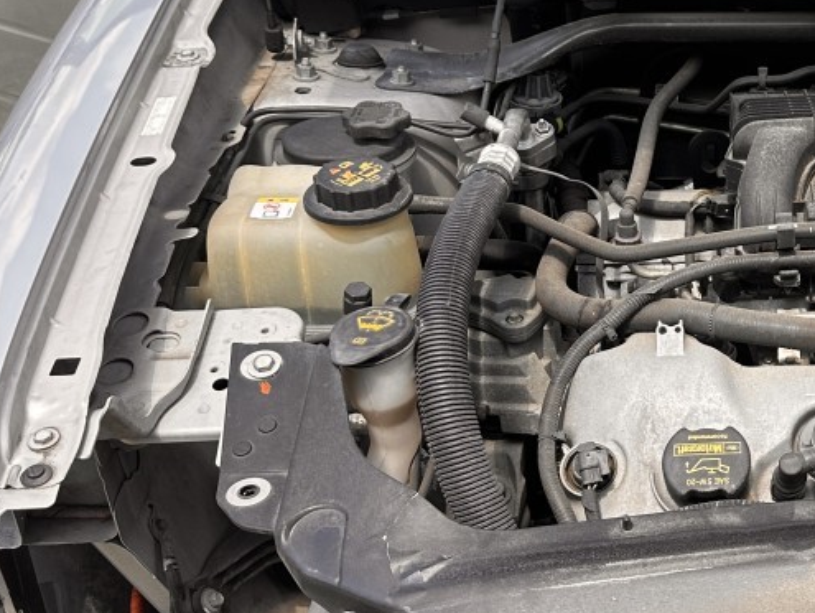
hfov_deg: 28.4
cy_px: 229
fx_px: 1461
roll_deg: -5.1
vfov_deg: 23.6
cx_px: 887
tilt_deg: -30.3
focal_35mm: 62
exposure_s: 1/810
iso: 80
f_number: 1.78
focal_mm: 6.86
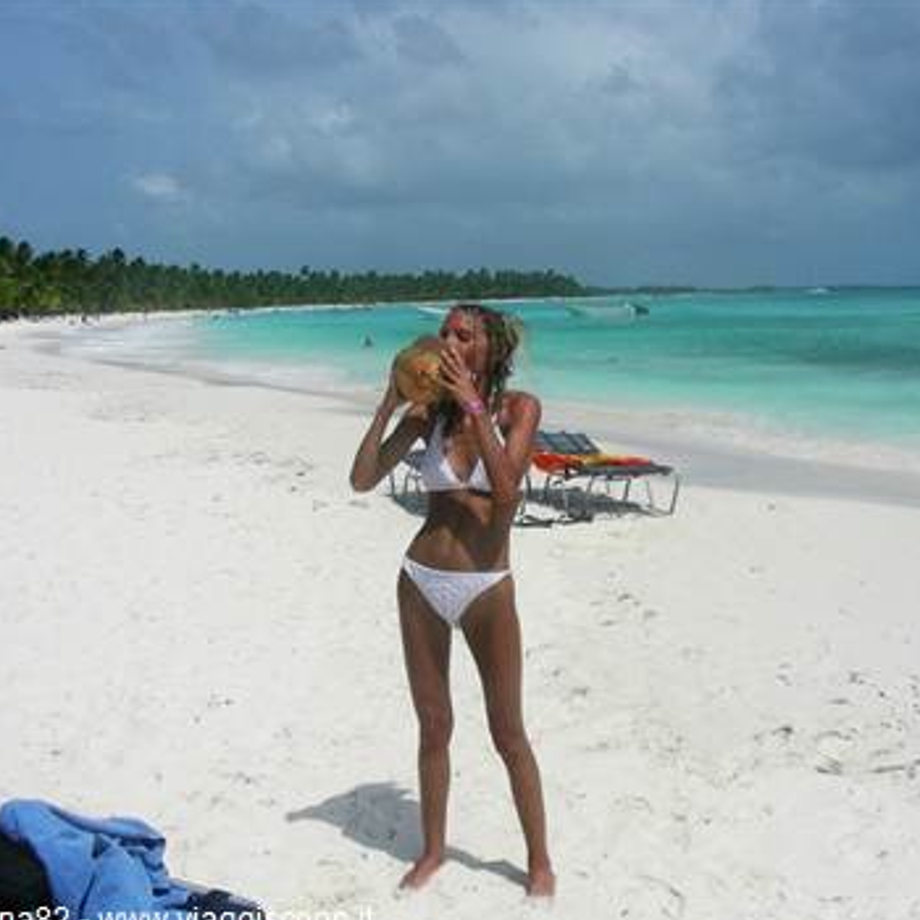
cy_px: 465
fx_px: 1383
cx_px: 523
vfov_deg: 36.8
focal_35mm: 46
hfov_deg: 36.7
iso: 50
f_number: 6.8
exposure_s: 1/784
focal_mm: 6.3
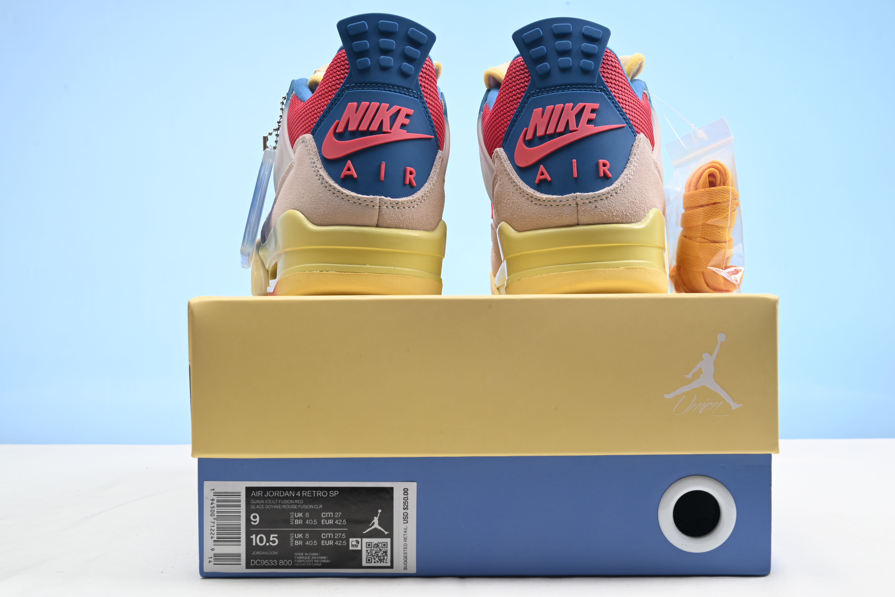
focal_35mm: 42
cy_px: 298
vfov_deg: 31.9
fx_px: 1045
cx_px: 448
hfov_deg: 46.4
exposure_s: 1/2
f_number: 16
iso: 100
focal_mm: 42
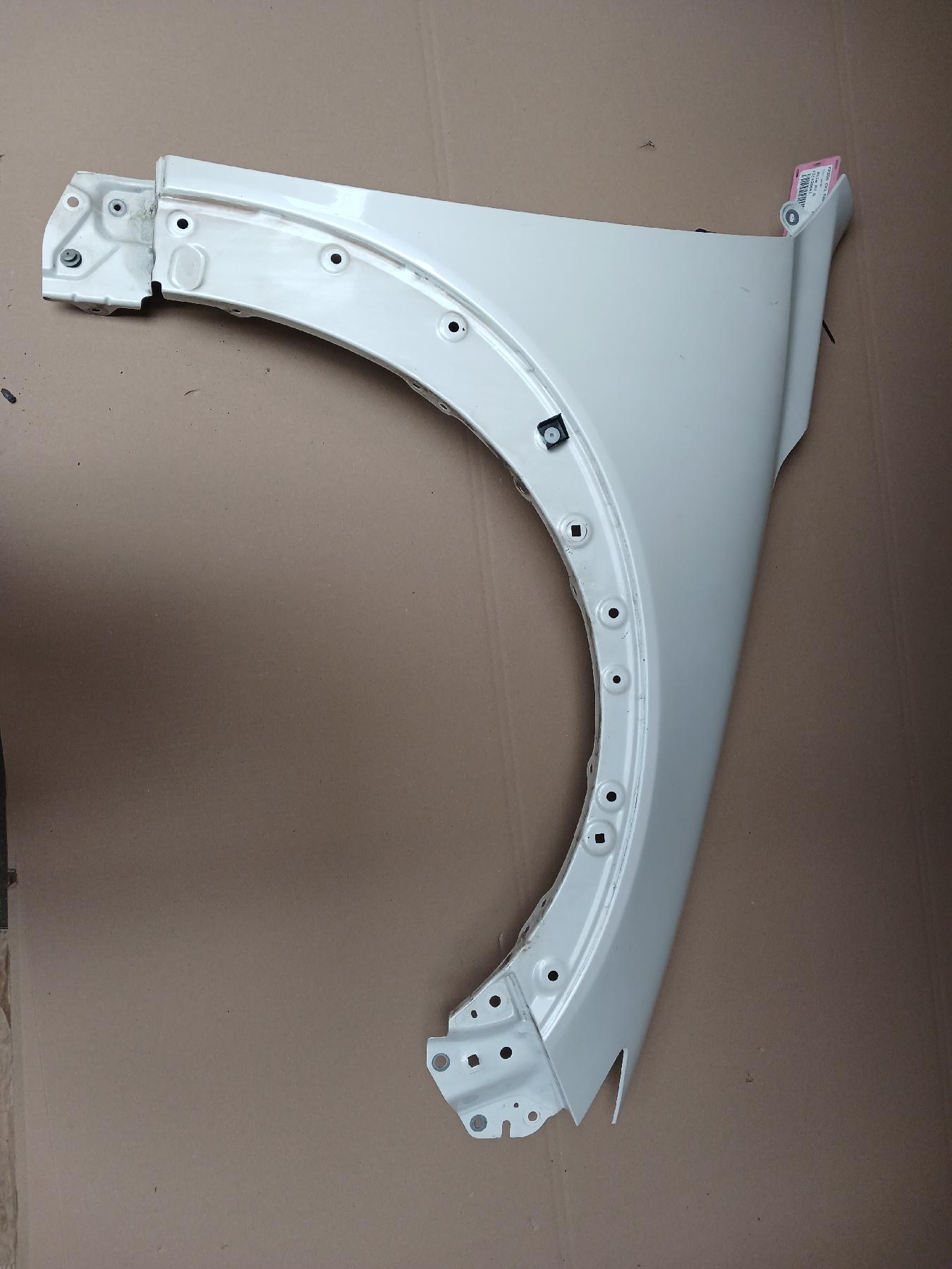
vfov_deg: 65.3
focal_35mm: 27
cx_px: 476
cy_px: 634
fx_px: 990
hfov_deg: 51.4
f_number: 1.8
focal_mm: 3.98
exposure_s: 1/50.3
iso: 64
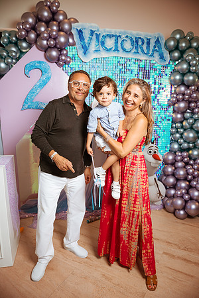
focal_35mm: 24
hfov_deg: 53.1
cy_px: 149
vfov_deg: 73.7
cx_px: 100
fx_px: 199
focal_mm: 24
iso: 250
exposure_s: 1/200
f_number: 3.2
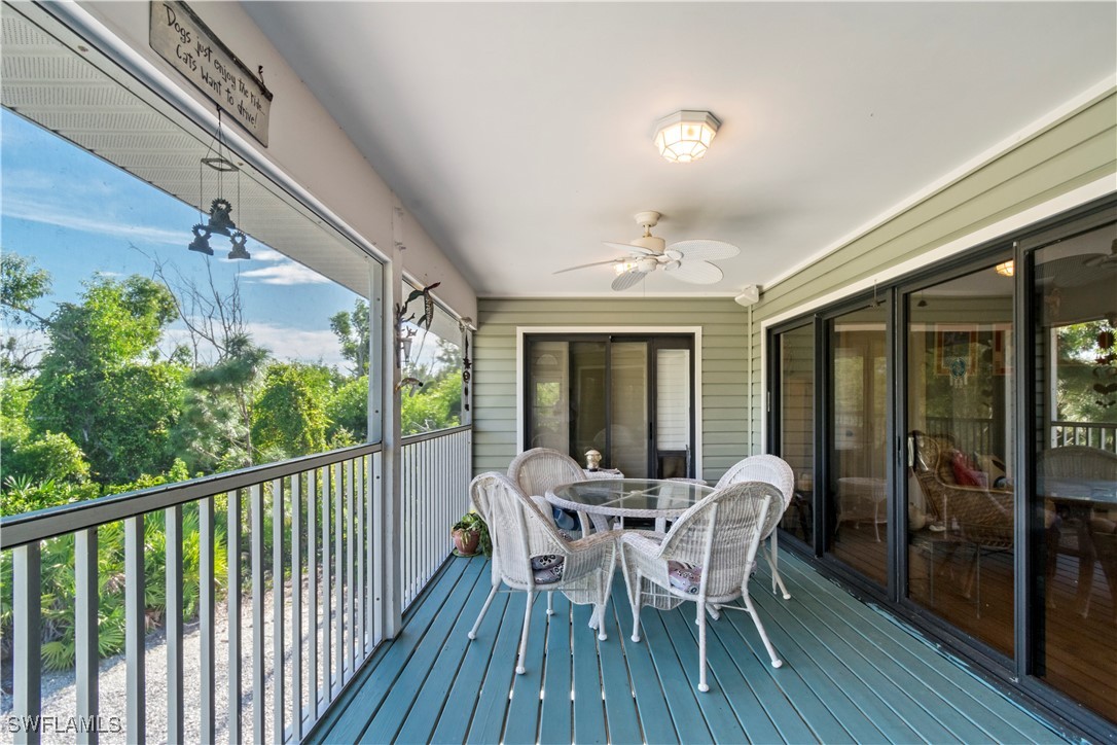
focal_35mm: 15
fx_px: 465
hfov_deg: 100.4
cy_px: 372
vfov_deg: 77.3
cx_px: 558
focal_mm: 10
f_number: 16
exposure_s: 1/8
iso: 400
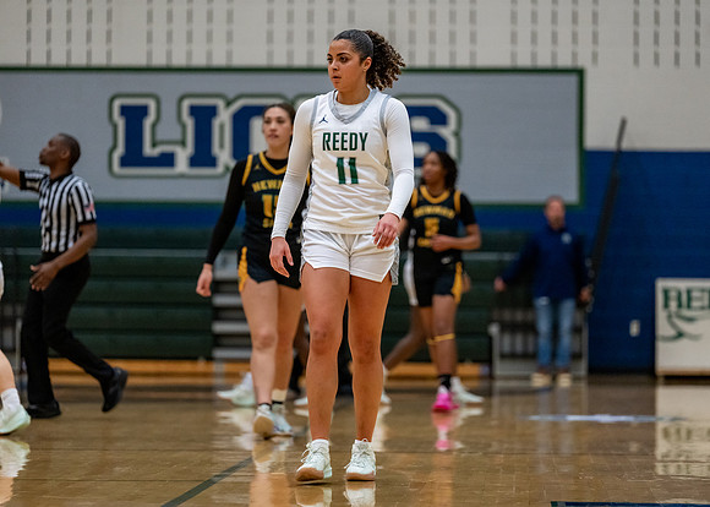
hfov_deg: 11.7
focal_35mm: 172
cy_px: 254
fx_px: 3468
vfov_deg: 8.4
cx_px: 355
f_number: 2.8
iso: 2500
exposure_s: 1/1000
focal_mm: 159
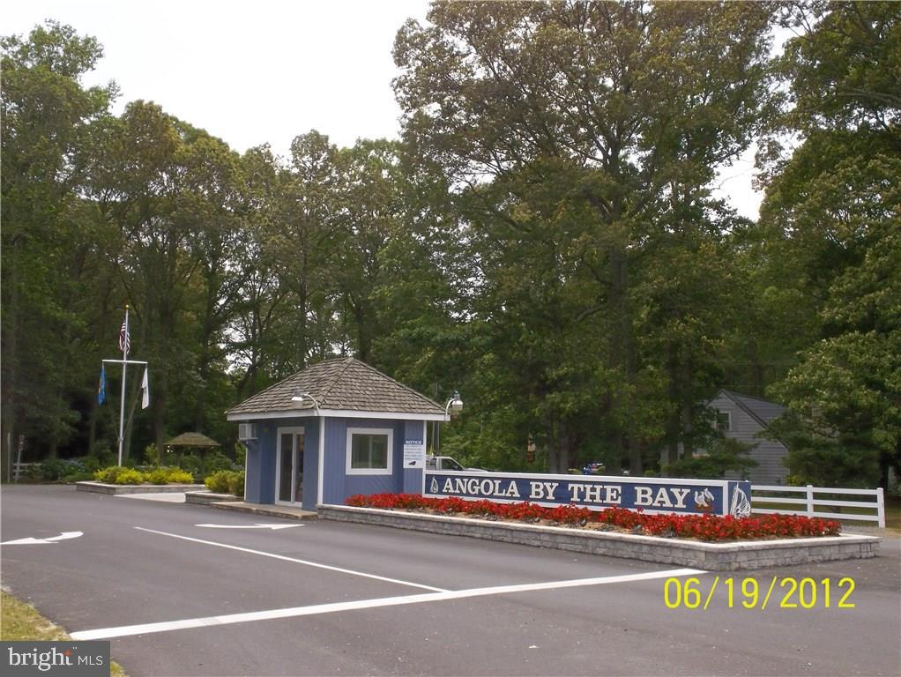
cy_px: 338
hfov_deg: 50.1
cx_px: 450
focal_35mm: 37
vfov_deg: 38.7
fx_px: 964
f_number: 6.2
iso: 80
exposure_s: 1/250
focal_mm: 5.2
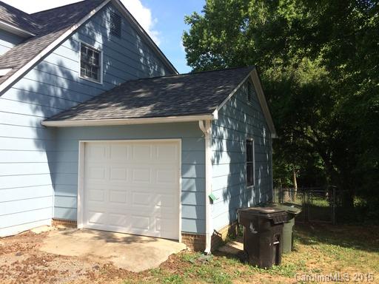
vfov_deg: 48.2
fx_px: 318
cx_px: 190
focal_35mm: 29
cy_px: 142
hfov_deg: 61.7
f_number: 2.2
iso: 32
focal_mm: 4.15
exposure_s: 1/1325
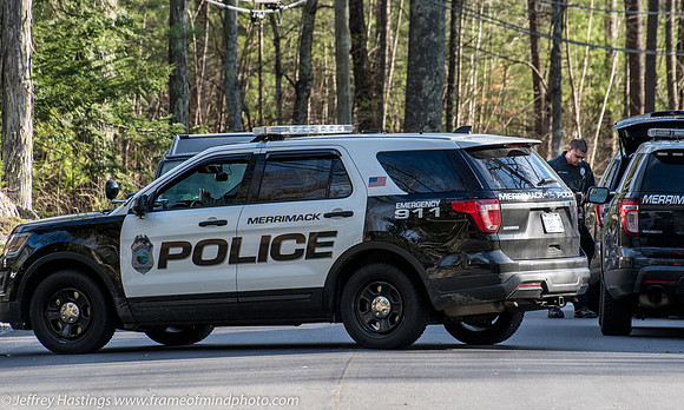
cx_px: 341
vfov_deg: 4.1
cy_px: 217
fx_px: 5716
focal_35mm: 310
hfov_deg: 6.8
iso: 1000
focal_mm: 200
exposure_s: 1/500
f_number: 8
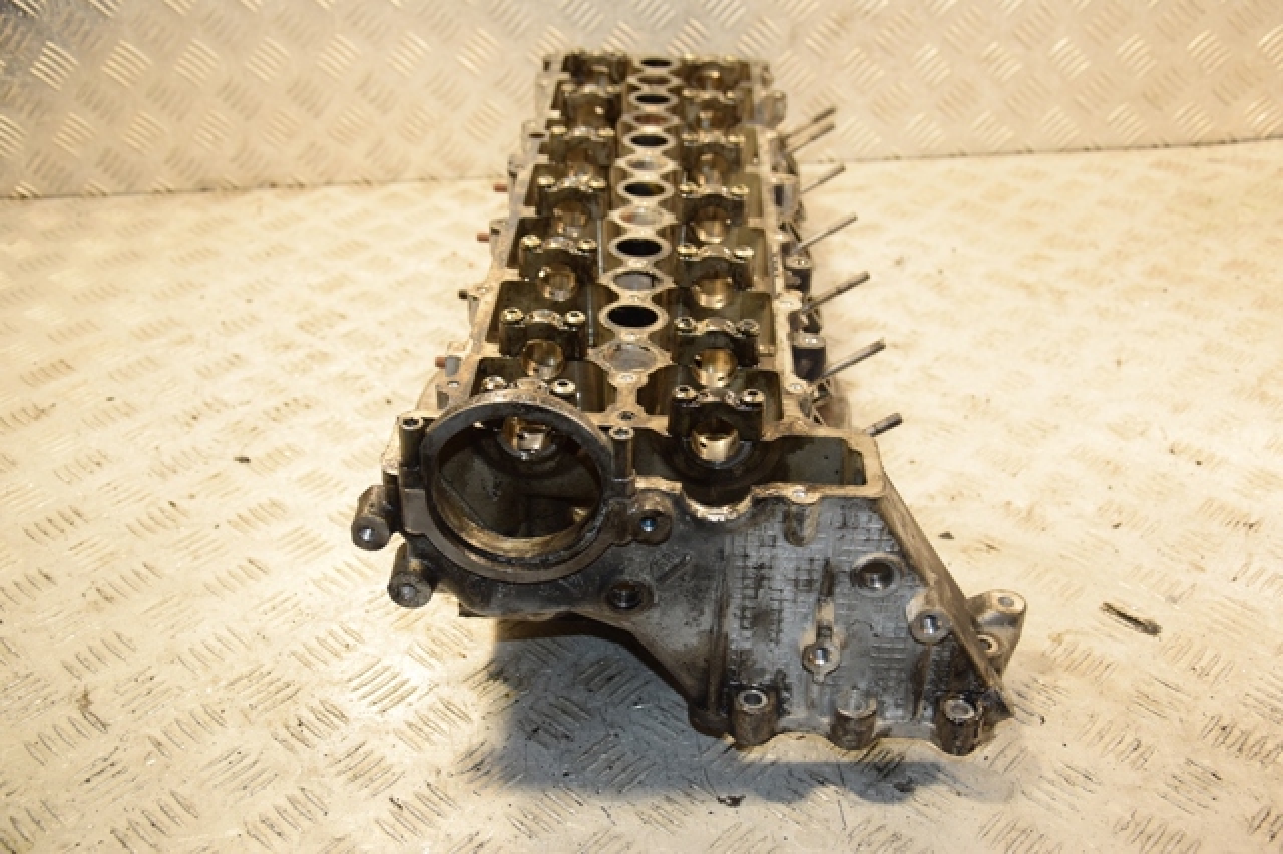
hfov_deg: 49.6
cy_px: 427
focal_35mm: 39
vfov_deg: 34.2
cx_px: 642
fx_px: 1389
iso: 800
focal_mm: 26
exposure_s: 1/200
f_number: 5
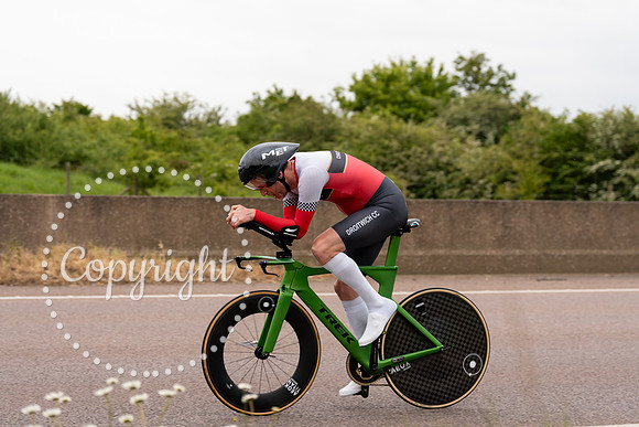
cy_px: 214
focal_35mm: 83
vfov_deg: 16.5
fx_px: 1474
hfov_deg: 24.5
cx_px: 320
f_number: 3.5
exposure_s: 1/1000
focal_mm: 83
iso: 250
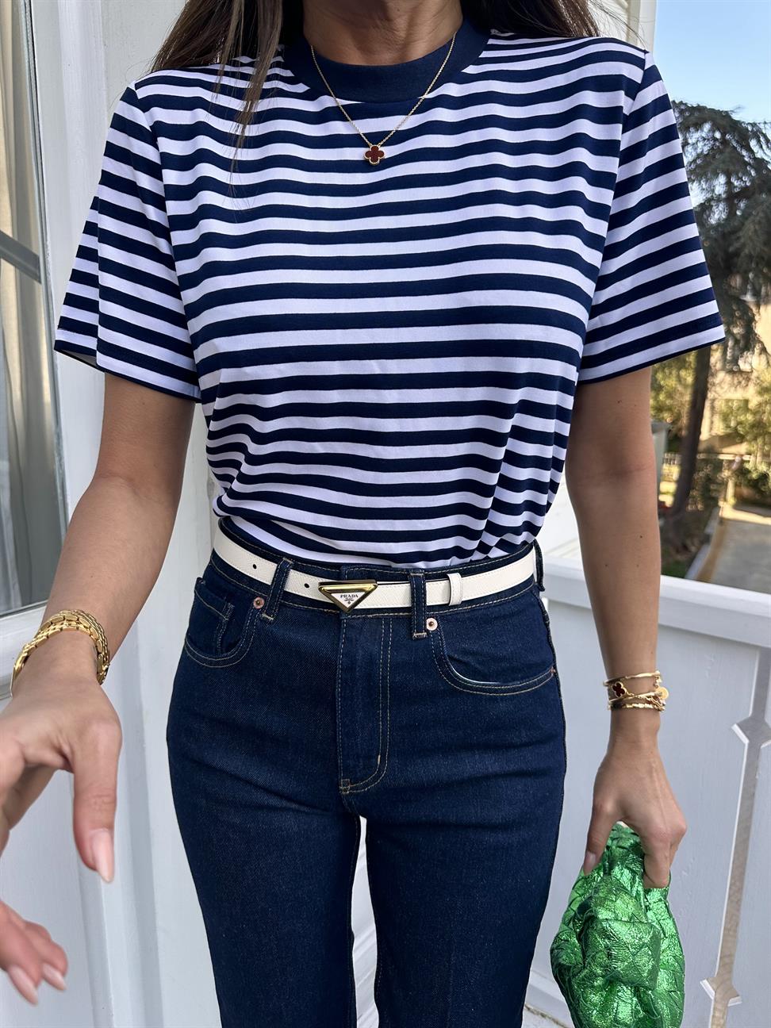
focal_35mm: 24
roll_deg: -1.2
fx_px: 713
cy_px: 514
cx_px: 386
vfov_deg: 71.6
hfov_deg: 56.8
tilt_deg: -12.6
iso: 80
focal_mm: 6.86
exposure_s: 1/412
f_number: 1.78
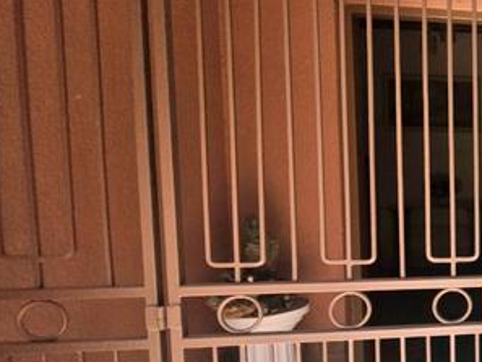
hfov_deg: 34.6
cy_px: 198
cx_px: 643
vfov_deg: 40.7
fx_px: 488
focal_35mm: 35
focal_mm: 2.2
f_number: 1.9
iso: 50
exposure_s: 1/769
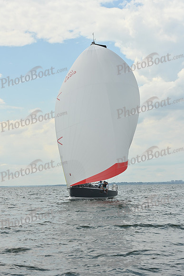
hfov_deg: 16.7
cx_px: 92
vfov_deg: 24.8
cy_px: 138
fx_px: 628
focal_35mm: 82
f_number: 9
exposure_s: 1/1600
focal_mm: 82
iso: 320
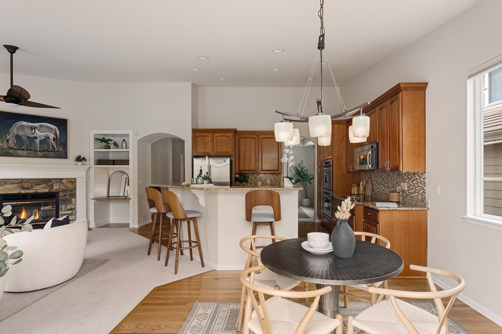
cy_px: 174
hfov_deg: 90.1
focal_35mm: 18
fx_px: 250
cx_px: 244
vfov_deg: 67.5
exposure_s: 1/800
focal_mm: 16.9
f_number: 8
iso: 400
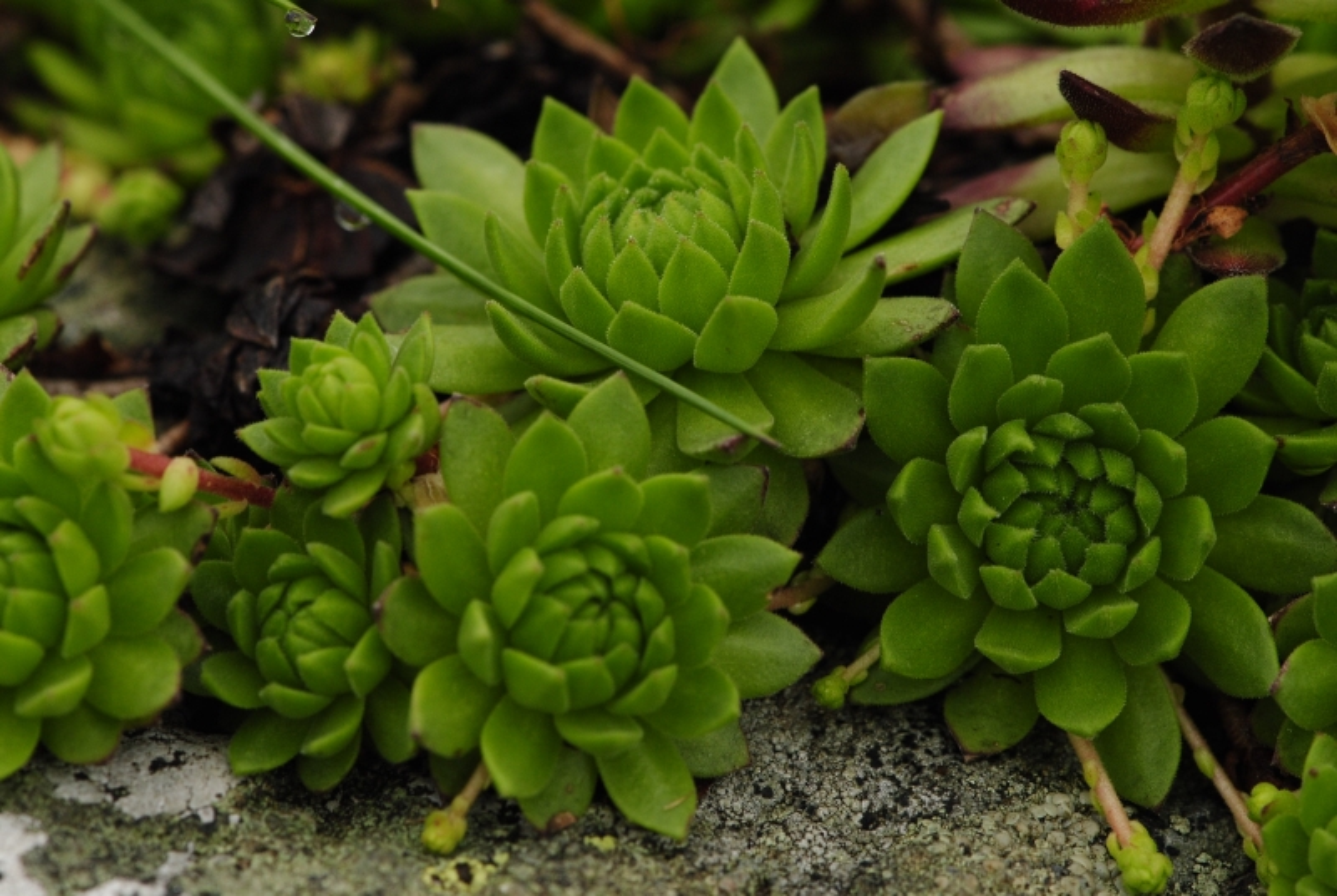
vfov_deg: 10.8
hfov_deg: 16.0
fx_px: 4742
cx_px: 668
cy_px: 448
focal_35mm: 128
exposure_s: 1/200
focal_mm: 85
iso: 400
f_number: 8
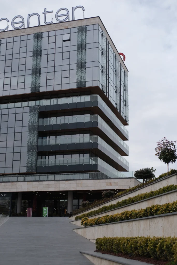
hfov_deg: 25.5
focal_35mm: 53
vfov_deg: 37.5
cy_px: 132
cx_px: 88
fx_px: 391
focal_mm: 35
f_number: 2.5
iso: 160
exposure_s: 1/4000
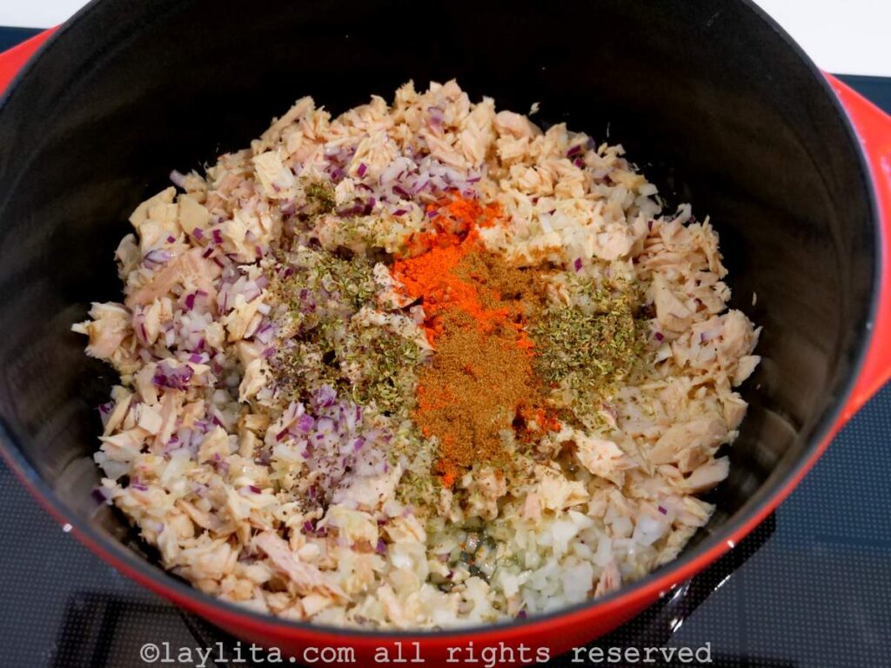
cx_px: 446
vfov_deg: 39.7
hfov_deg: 51.4
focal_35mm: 36
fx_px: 927
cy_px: 334
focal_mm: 18
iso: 3200
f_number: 3.2
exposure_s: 1/40
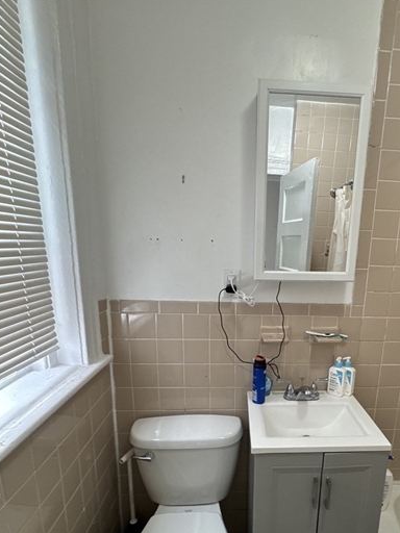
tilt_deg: -15.0
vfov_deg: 77.9
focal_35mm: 21
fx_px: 324
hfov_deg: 62.2
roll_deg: -2.9
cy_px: 326
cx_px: 259
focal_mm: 2.22
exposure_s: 1/120
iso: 320
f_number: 2.2
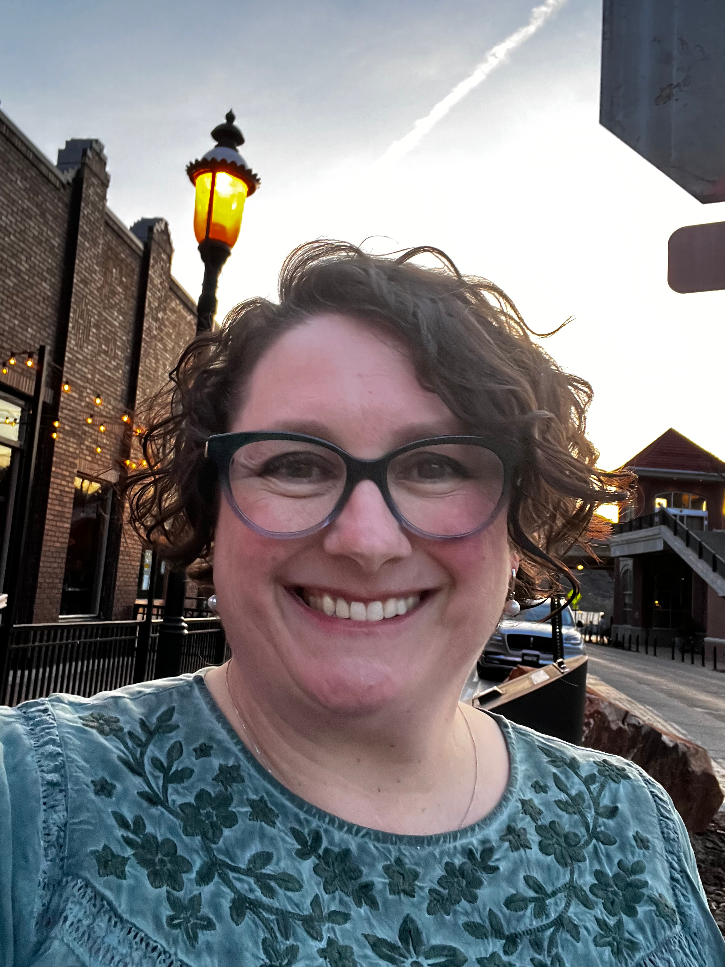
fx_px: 838
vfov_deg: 60.0
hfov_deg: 46.8
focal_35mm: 30
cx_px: 362
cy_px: 484
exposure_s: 1/60
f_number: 2.2
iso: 250
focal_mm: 2.71
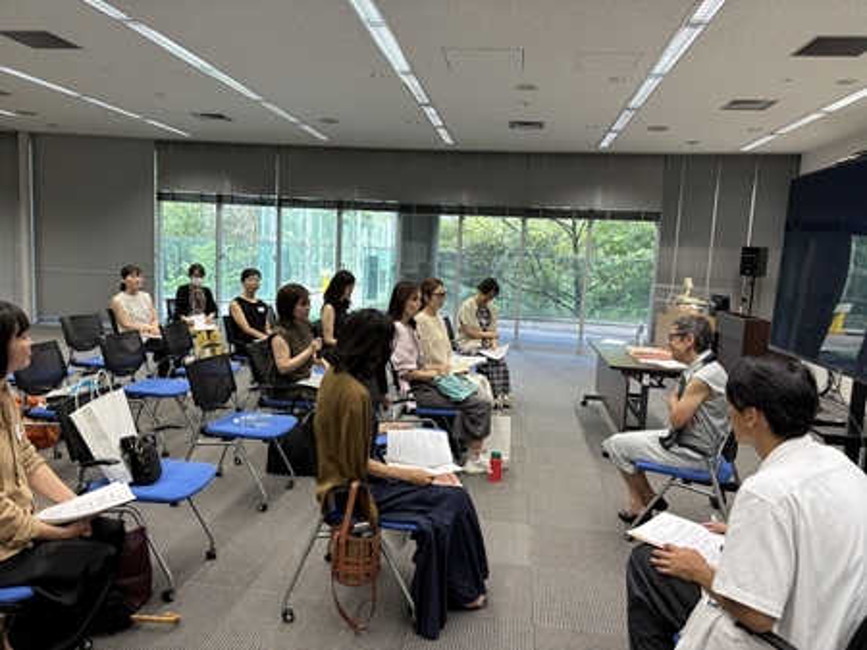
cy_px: 325
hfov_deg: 67.3
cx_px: 434
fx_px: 651
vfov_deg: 53.0
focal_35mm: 26
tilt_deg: -7.7
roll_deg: -3.0
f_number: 1.6
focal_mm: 5.96
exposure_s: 1/50
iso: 64
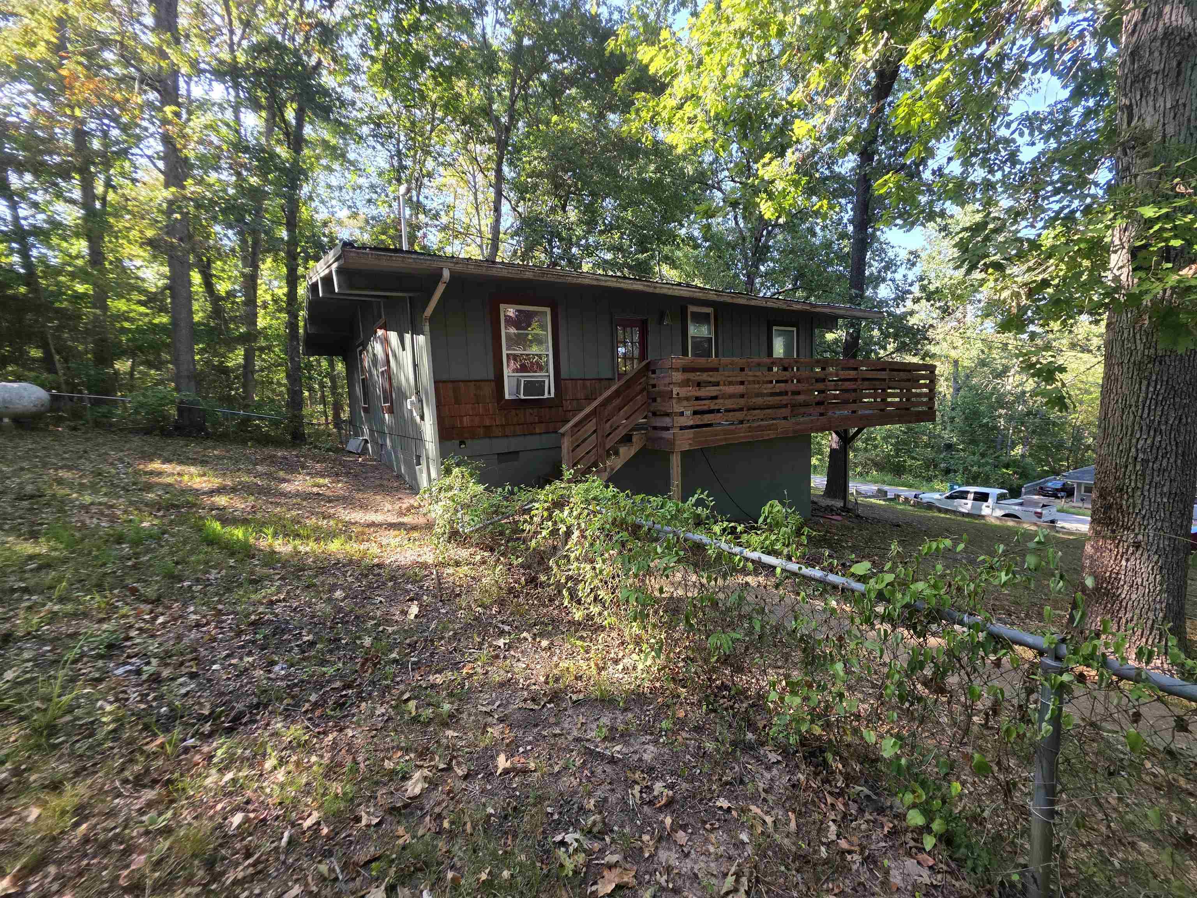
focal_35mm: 13
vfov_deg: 89.9
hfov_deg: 106.2
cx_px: 598
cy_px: 449
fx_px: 450
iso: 160
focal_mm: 2.2
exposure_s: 1/359
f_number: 1.9
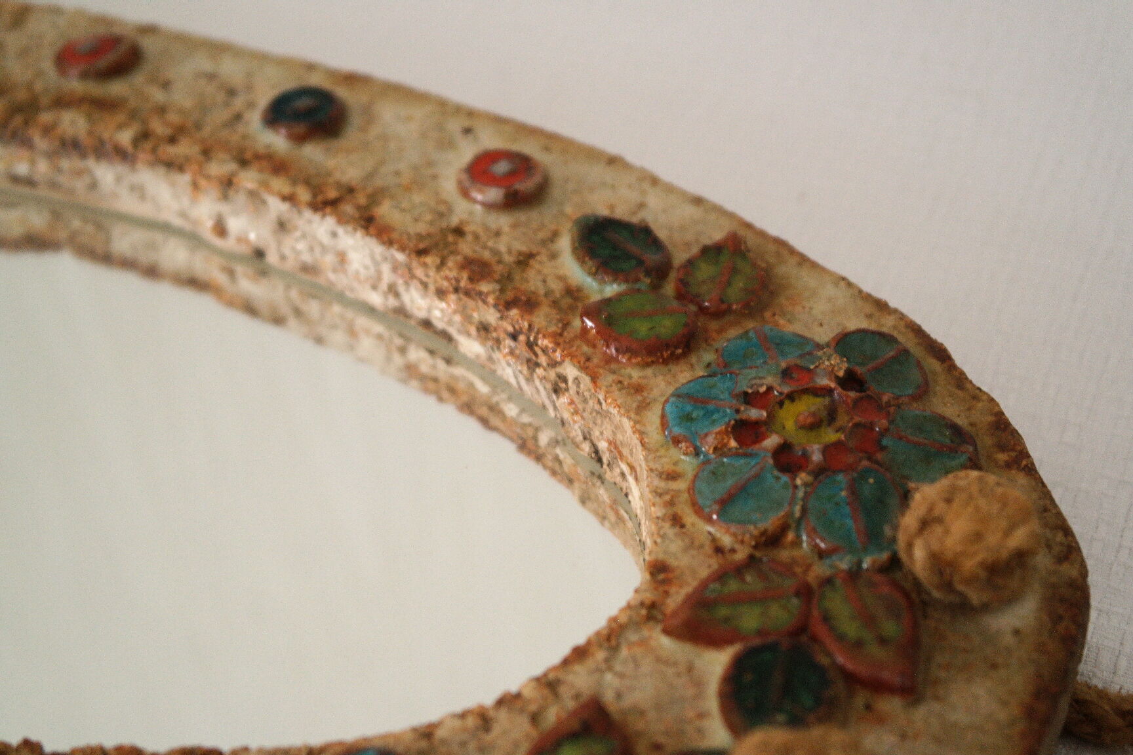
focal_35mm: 69
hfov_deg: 29.2
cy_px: 378
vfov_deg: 19.7
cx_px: 566
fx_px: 2171
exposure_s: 1/40
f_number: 5.6
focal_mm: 45
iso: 800
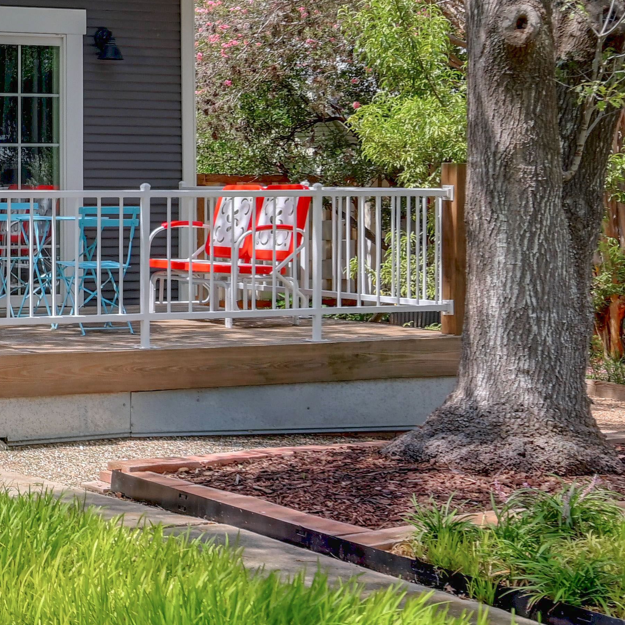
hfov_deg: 18.7
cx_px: -220
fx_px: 1736
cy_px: 218
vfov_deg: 20.3
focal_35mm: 85
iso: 1600
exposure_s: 1/1600
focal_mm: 30
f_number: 8
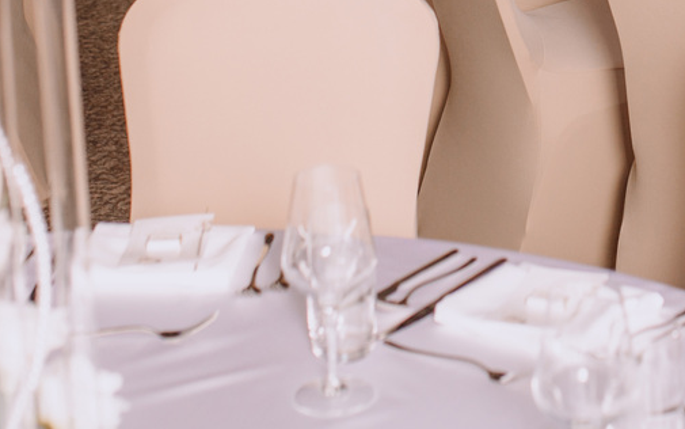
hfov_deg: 17.1
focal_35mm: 120
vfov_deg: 10.4
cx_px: 657
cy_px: -291
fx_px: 2241
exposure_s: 1/125
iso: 200
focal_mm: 35
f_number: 3.2
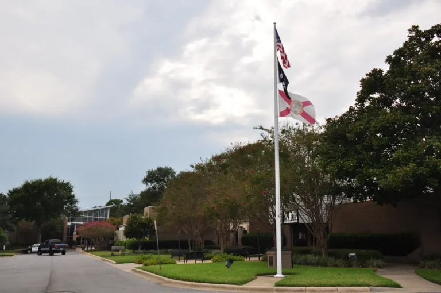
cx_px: 220
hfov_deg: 51.3
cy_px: 146
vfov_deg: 35.4
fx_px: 459
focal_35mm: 38
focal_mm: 25
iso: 200
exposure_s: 1/80
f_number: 8
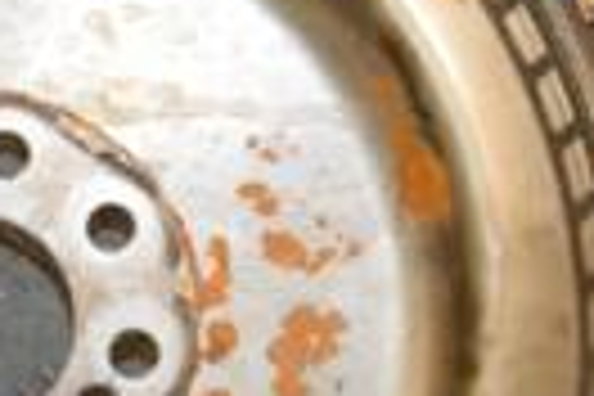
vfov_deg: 4.8
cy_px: 328
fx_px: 4719
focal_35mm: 286
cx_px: -72
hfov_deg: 7.2
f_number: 5.6
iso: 800
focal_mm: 42
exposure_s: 1/200
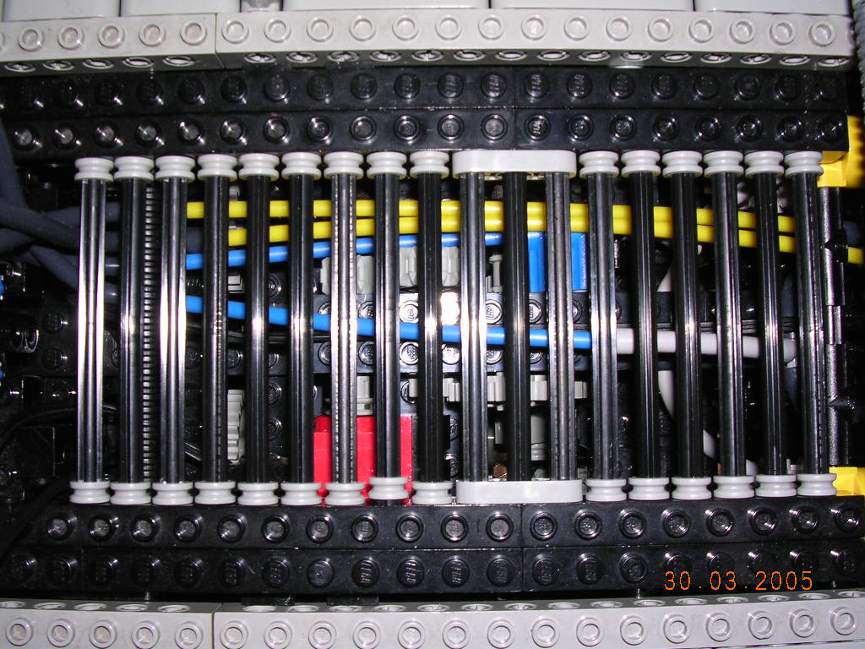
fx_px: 950
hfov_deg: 49.0
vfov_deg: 37.7
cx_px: 432
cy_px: 324
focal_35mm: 38
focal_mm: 5.8
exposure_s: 1/60.1
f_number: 5.6
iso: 100
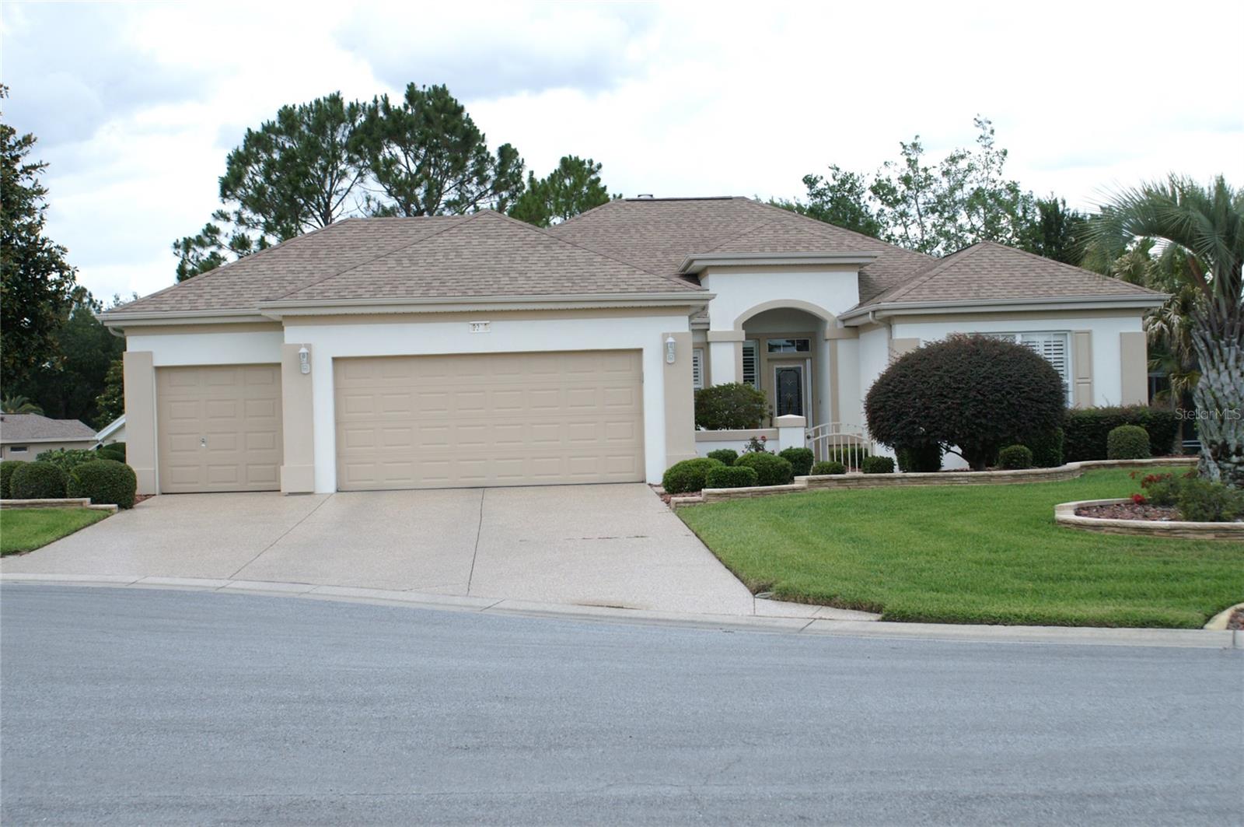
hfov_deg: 37.9
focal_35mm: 52
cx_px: 622
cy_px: 414
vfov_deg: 25.7
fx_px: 1812
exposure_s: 1/800
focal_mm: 35
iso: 400
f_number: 6.3
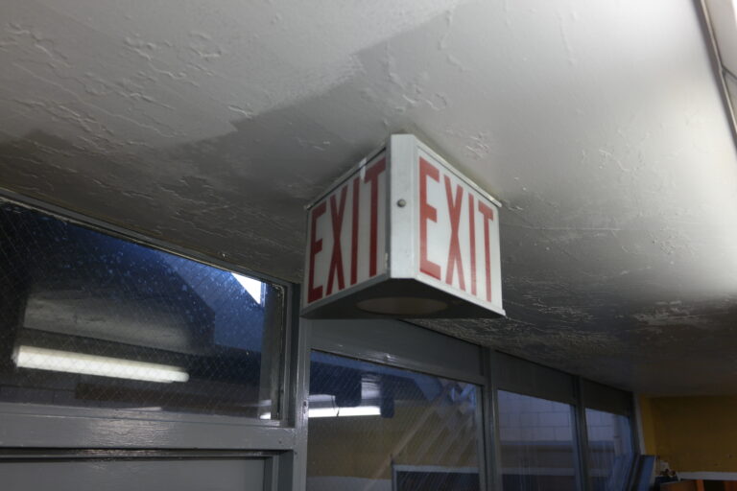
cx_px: 368
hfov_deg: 61.9
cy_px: 246
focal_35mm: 30
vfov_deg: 43.6
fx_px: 614
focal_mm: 20
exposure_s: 1/40
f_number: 3.5
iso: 400
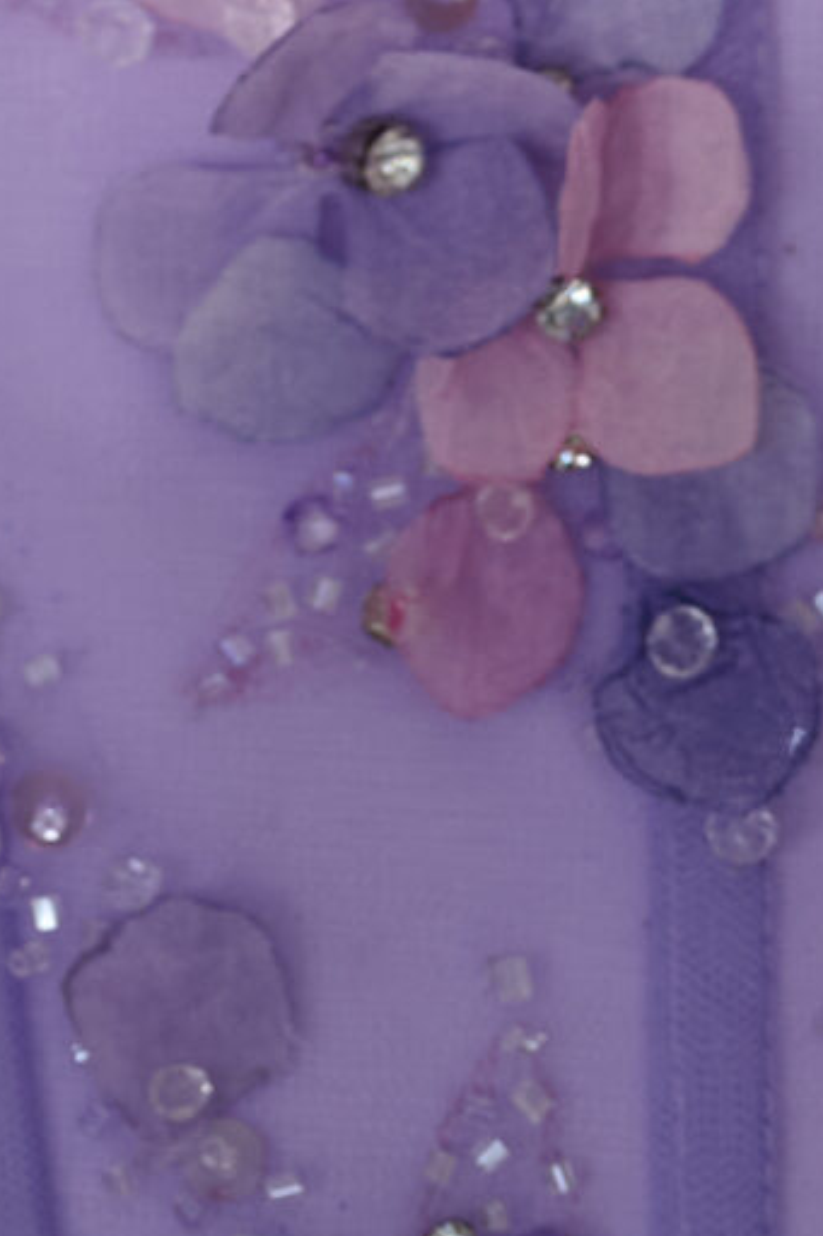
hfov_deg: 5.4
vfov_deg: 7.6
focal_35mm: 250
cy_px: -1837
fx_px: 8578
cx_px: -527
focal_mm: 50
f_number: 4
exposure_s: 1/125
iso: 400
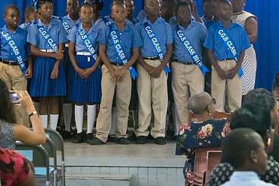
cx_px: 136
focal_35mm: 159
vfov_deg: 8.6
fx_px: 1232
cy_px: 63
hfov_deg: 12.9
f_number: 6.3
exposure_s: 1/200
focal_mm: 102
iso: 25600
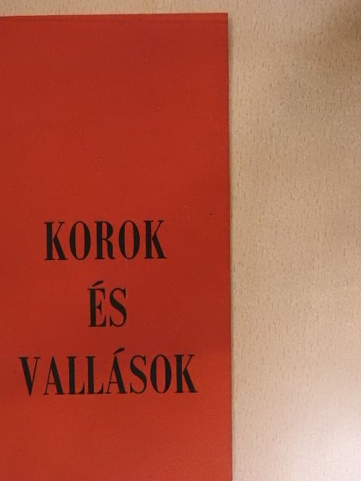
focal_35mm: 50
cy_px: 240
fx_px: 695
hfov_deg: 29.1
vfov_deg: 38.2
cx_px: 180
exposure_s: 1/80
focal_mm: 9
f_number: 4
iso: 1600
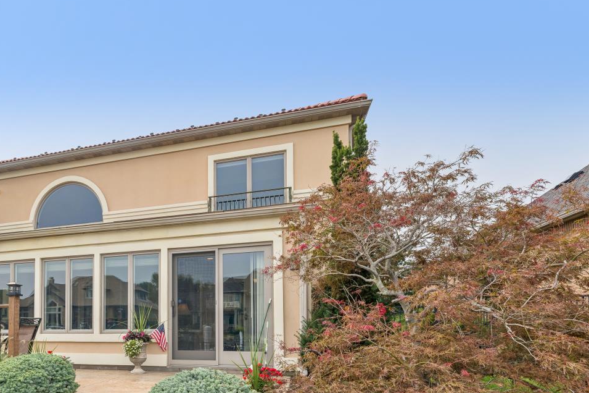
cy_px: 281
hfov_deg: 73.5
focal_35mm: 22
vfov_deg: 55.2
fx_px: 360
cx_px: 153
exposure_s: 1/500
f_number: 8
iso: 200
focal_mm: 14
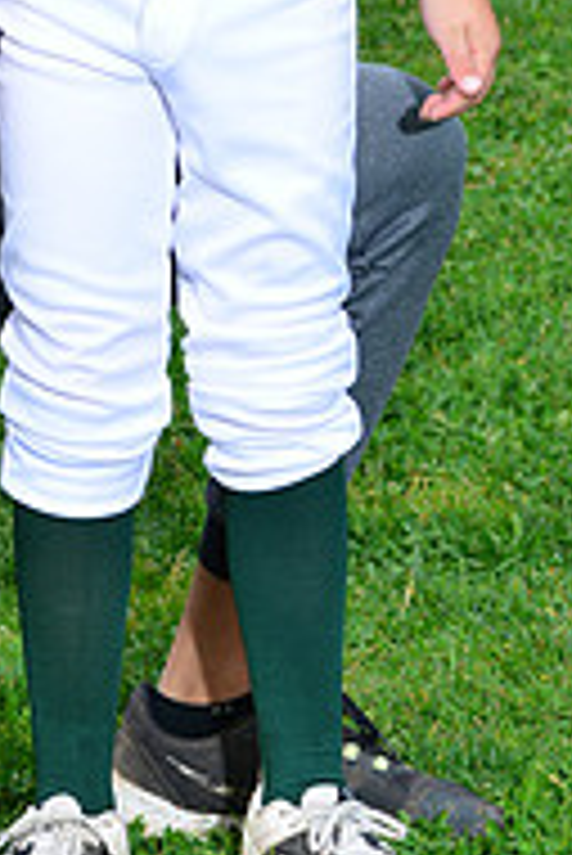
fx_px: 6899
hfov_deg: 4.7
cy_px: -266
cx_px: 2
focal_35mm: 290
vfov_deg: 7.0
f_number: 10
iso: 320
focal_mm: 95
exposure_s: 1/200
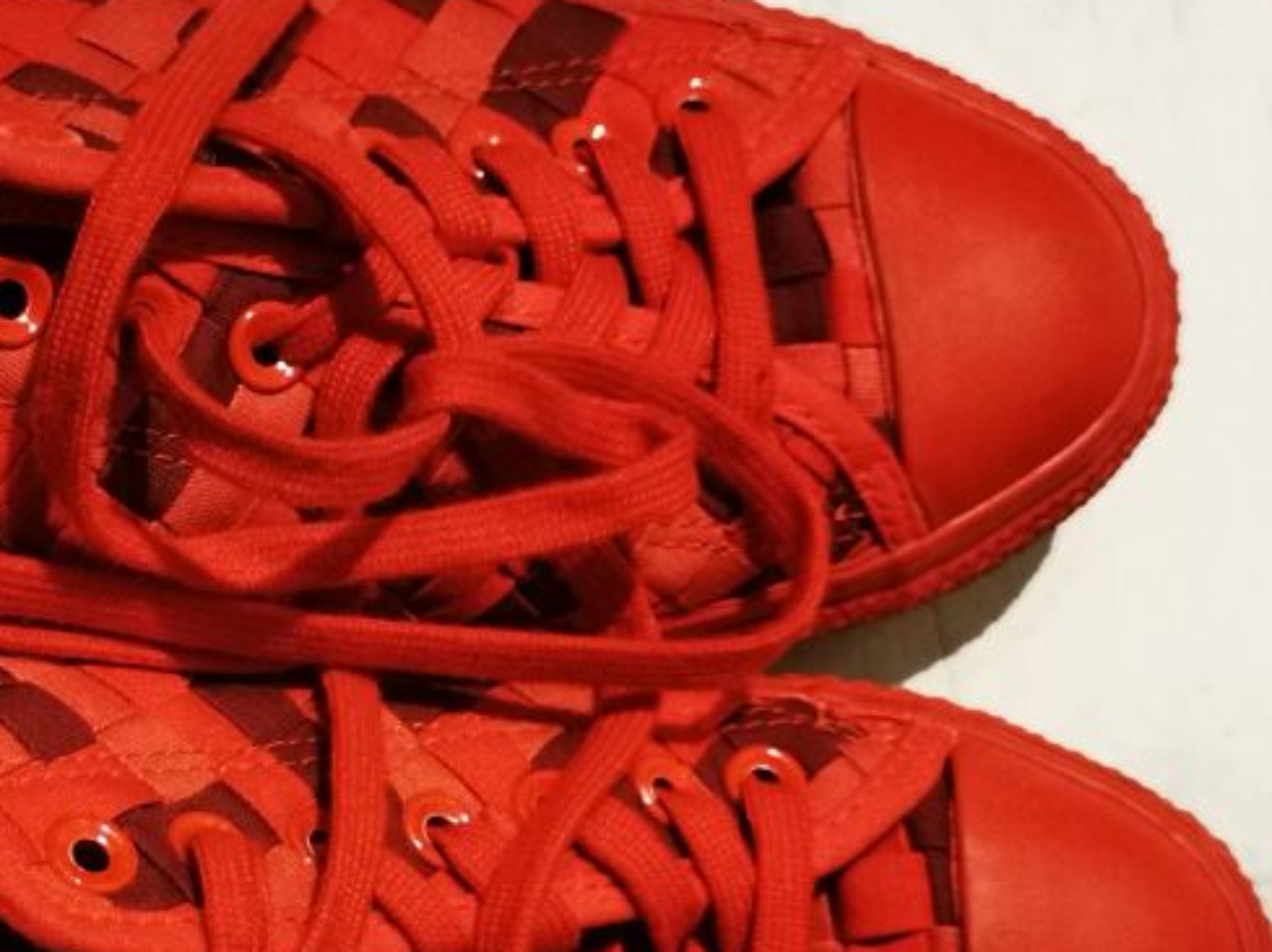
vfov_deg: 16.6
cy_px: 775
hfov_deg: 22.0
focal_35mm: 88
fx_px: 3231
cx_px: 284
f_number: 1.8
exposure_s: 1/50
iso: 320
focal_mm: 5.58
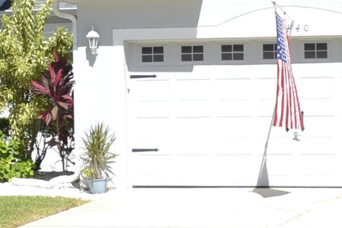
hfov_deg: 15.8
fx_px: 1235
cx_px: 177
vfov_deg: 10.5
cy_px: 90
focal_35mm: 130
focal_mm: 18
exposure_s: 1/250
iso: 100
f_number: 8
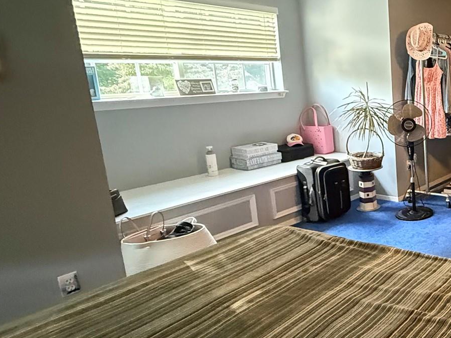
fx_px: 417
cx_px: 511
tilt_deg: -11.2
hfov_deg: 42.6
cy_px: 150
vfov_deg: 44.1
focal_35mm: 32
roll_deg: -0.7
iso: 1250
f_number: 2.2
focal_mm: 2.22
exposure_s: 1/40
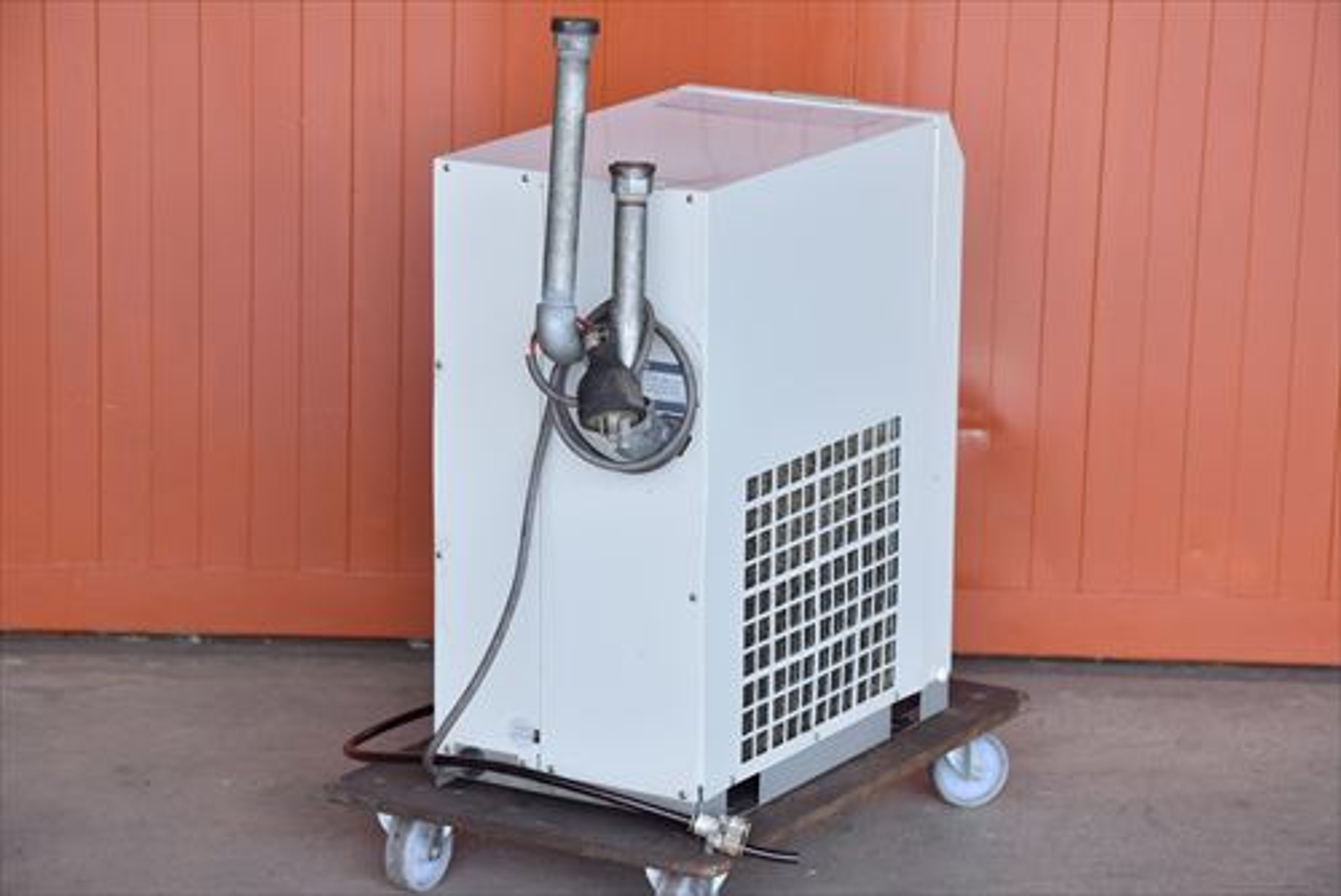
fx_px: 4752
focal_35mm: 128
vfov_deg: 10.8
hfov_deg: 16.1
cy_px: 448
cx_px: 670
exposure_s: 1/800
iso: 1250
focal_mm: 85
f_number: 6.3
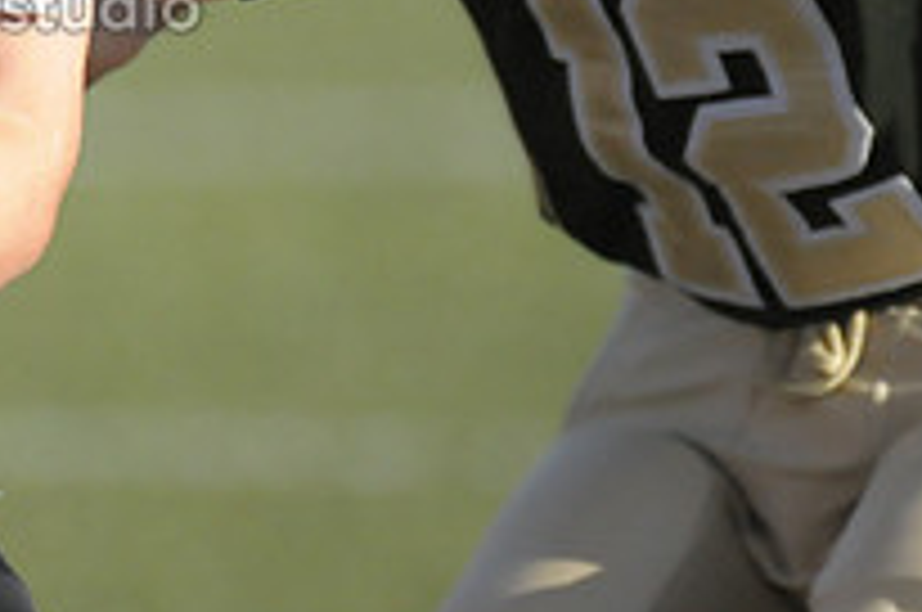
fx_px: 41271
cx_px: -283
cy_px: -155
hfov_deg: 1.3
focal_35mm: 1614
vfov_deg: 0.8
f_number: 4
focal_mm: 380
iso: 1600
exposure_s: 1/5000
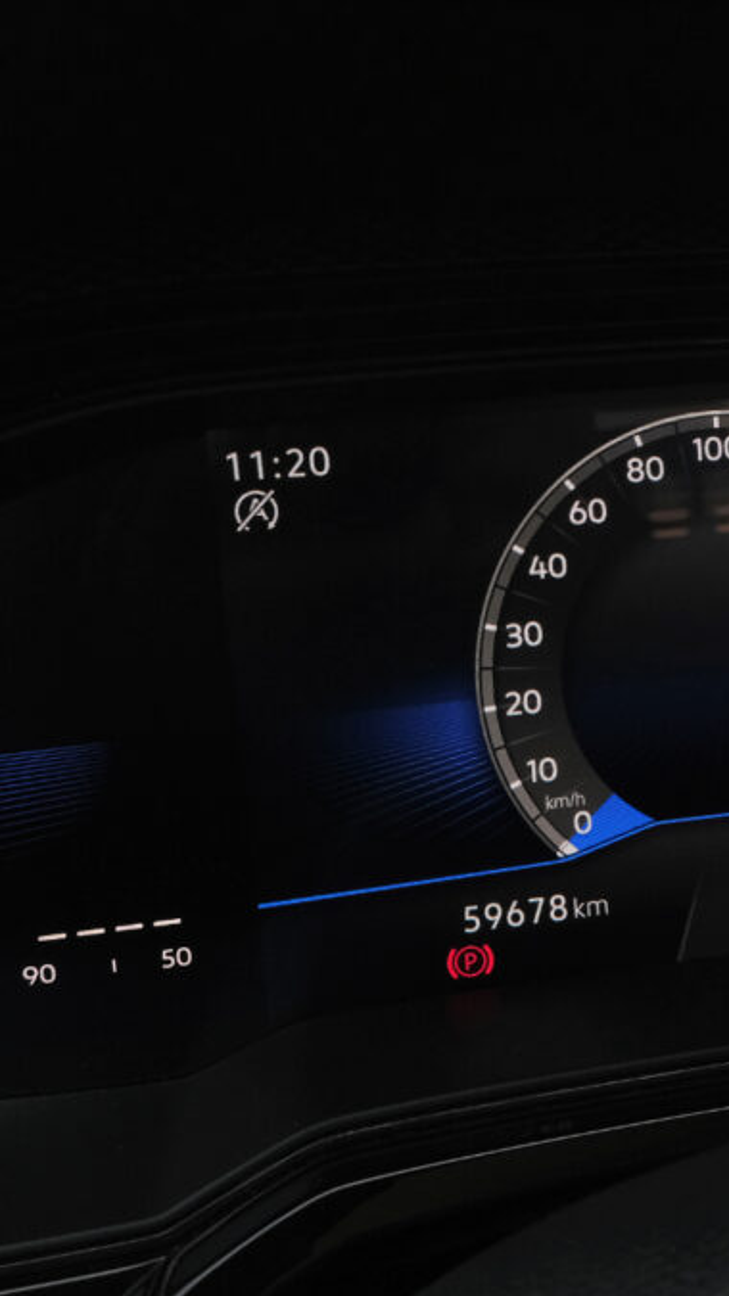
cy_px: 653
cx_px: 706
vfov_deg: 44.6
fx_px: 1582
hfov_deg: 24.9
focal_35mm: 46
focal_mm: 19.2
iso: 2000
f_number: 9
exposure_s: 1/250
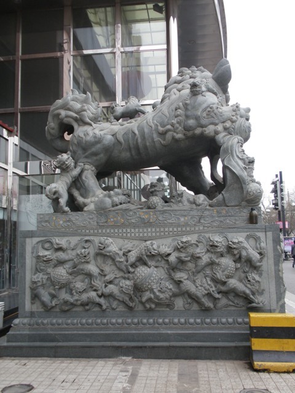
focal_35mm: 37
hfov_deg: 38.7
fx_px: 420
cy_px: 196
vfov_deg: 50.1
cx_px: 148
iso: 64
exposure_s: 1/160
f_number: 3.5
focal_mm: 6.6
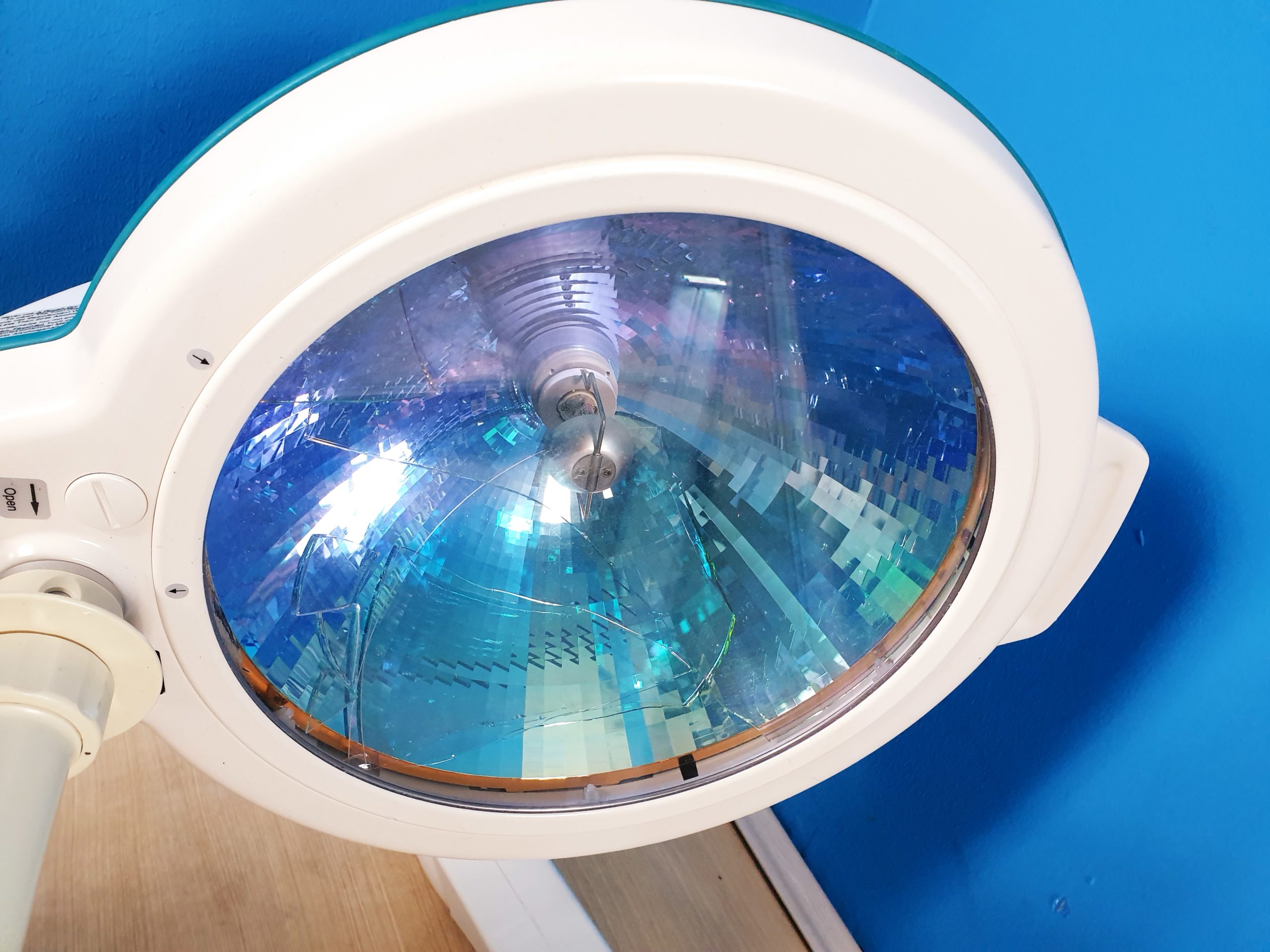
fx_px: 954
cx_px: 635
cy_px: 476
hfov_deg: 67.3
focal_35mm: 26
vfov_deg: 53.1
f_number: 2.4
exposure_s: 1/50
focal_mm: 4.3
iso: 200
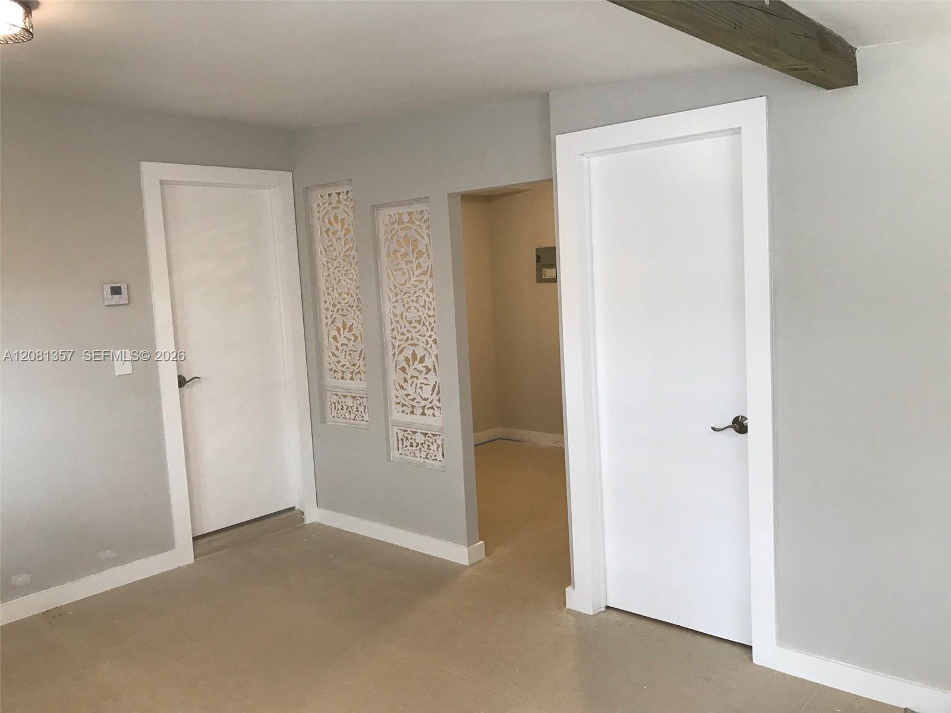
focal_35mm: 28
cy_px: 356
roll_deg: +3.6
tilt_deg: -6.2
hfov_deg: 63.4
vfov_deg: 49.7
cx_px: 476
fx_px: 769
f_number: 1.8
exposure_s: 1/30
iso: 25
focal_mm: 3.99
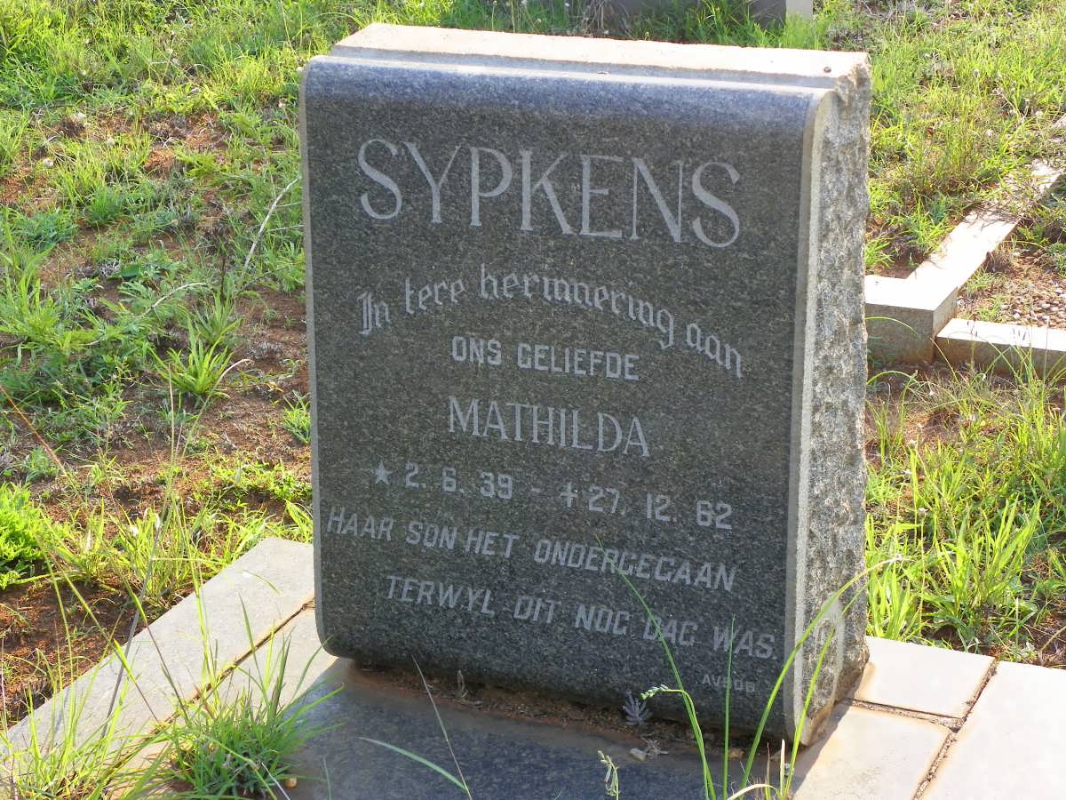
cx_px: 533
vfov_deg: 20.2
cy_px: 400
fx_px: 2248
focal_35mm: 73
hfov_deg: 26.7
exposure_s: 1/100
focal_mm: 13
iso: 64
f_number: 3.5
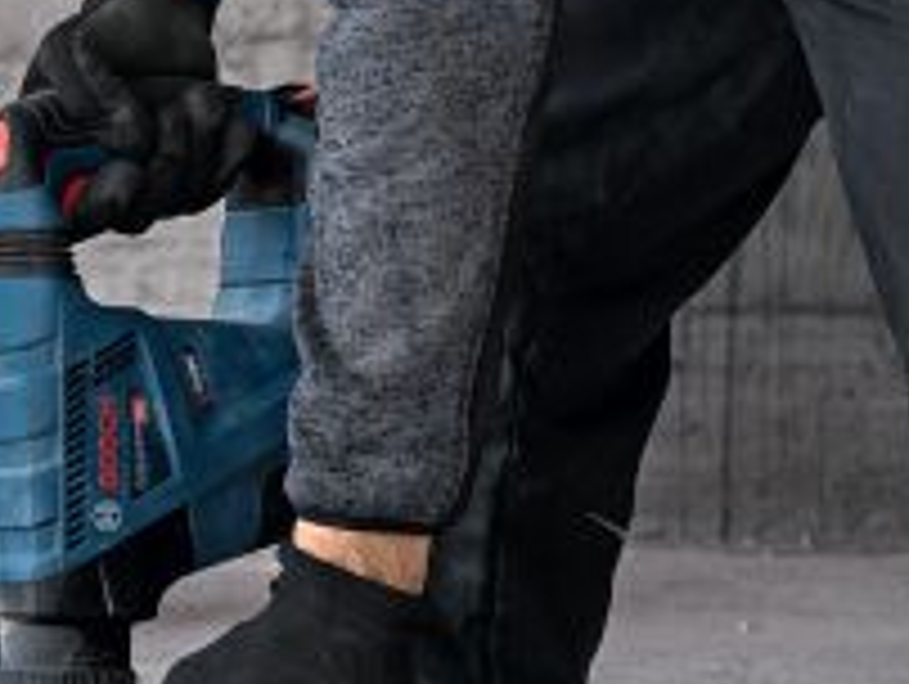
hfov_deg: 11.1
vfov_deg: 8.4
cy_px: 137
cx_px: -99
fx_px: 4627
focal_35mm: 176
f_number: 7.1
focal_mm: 37
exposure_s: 1/200
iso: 400
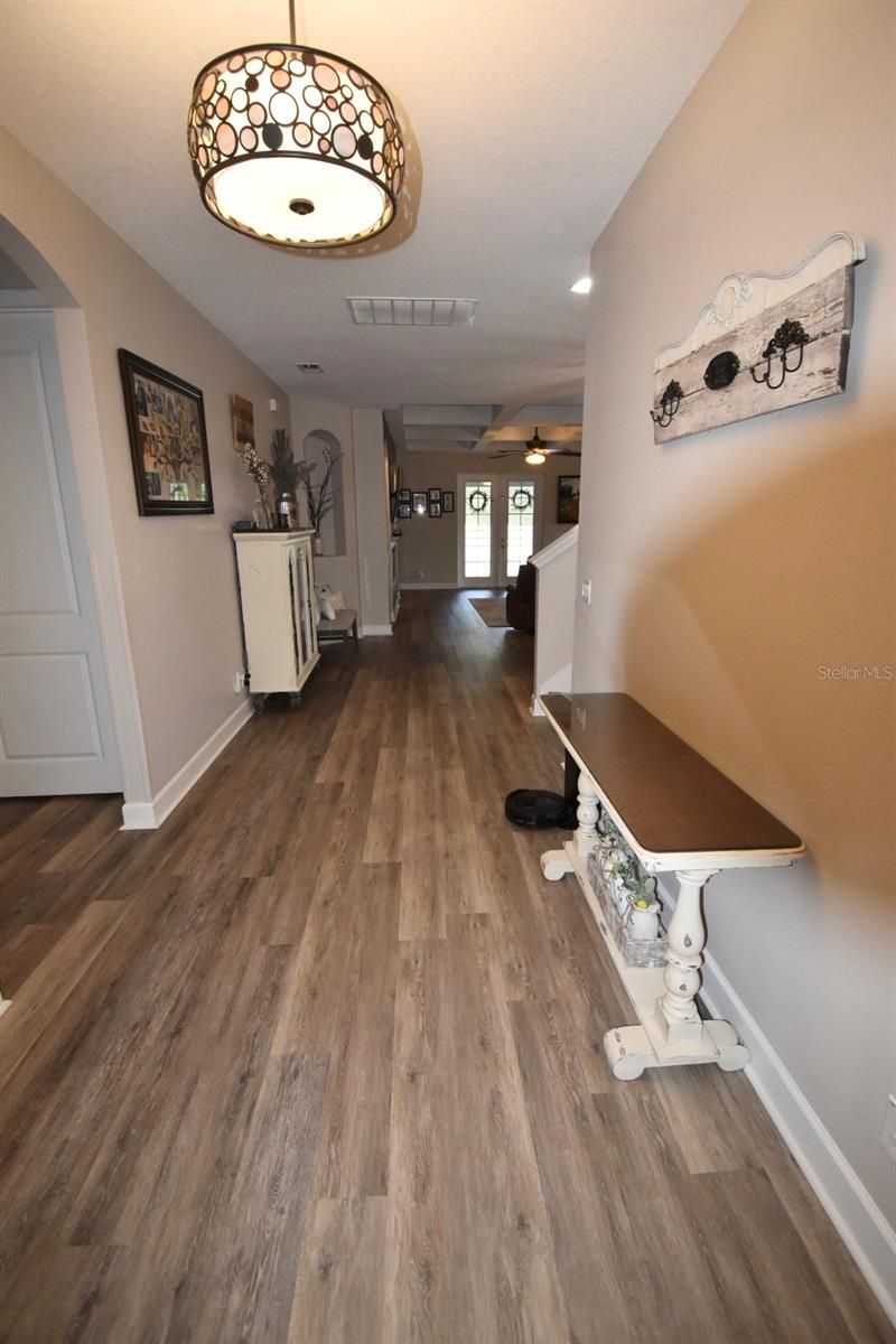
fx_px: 560
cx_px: 448
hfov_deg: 77.3
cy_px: 672
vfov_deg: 100.4
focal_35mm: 15
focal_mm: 10
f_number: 5
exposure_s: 1/100
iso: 800
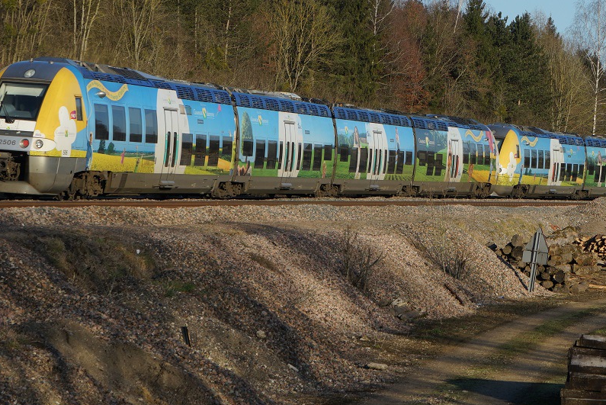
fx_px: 2610
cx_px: 473
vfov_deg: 8.8
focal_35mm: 155
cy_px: 27
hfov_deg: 13.2
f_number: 6.3
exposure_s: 1/1000
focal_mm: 67
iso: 200
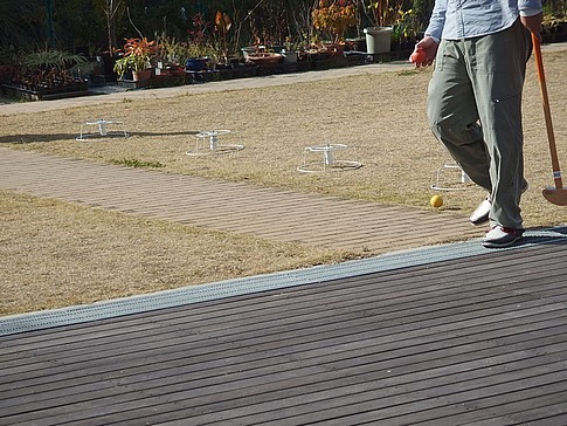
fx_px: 2130
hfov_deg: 15.2
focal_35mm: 130
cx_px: 284
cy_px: 213
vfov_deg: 11.4
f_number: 2.7
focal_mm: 23.5
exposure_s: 1/2000
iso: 100
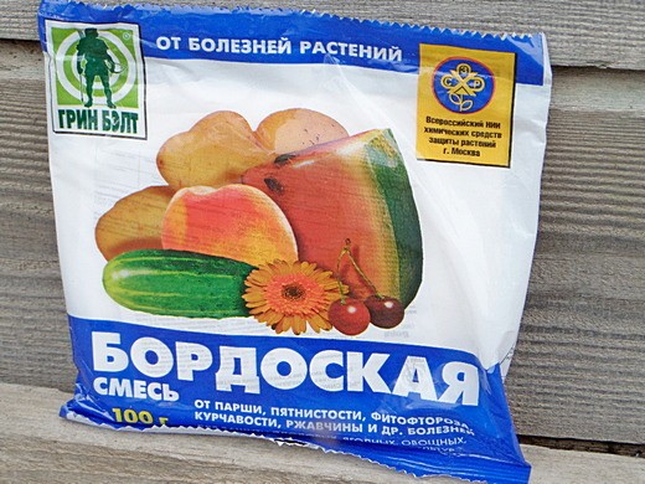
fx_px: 1938
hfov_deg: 18.9
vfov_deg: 14.2
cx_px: 322
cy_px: 242
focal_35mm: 104
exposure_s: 1/125
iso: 80
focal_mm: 17
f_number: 4.4
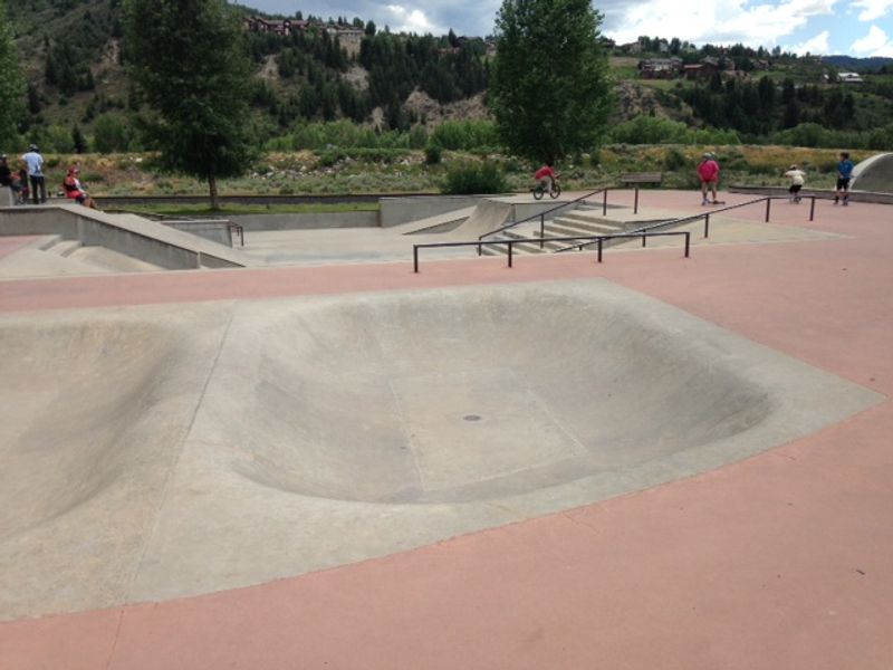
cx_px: 446
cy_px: 335
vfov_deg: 42.9
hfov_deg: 55.4
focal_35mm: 33
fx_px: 851
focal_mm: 4.12
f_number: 2.4
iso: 50
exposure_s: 1/763
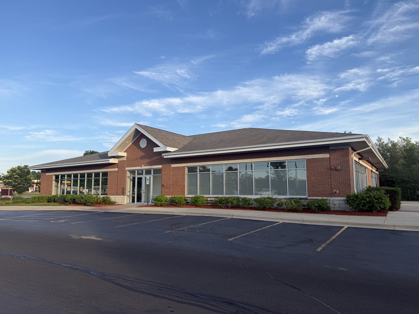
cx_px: 210
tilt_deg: +6.2
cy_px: 157
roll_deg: +0.2
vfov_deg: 56.8
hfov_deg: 71.6
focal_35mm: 24
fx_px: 291
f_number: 1.78
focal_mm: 6.76
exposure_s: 1/1855
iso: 80
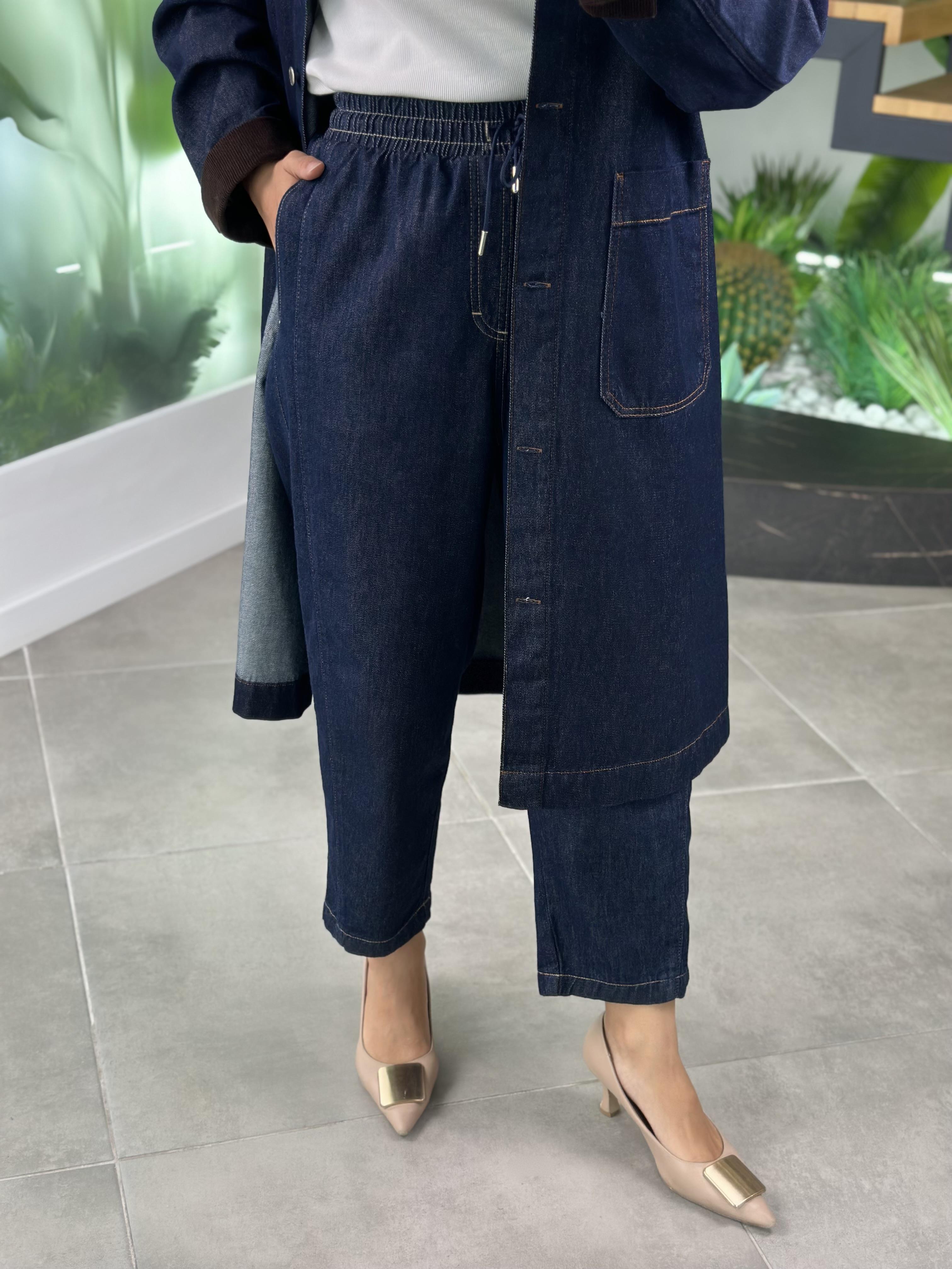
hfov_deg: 30.3
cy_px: 634
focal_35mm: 48
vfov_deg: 39.7
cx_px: 476
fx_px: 1760
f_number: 1.78
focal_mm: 6.86
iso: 80
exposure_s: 1/100
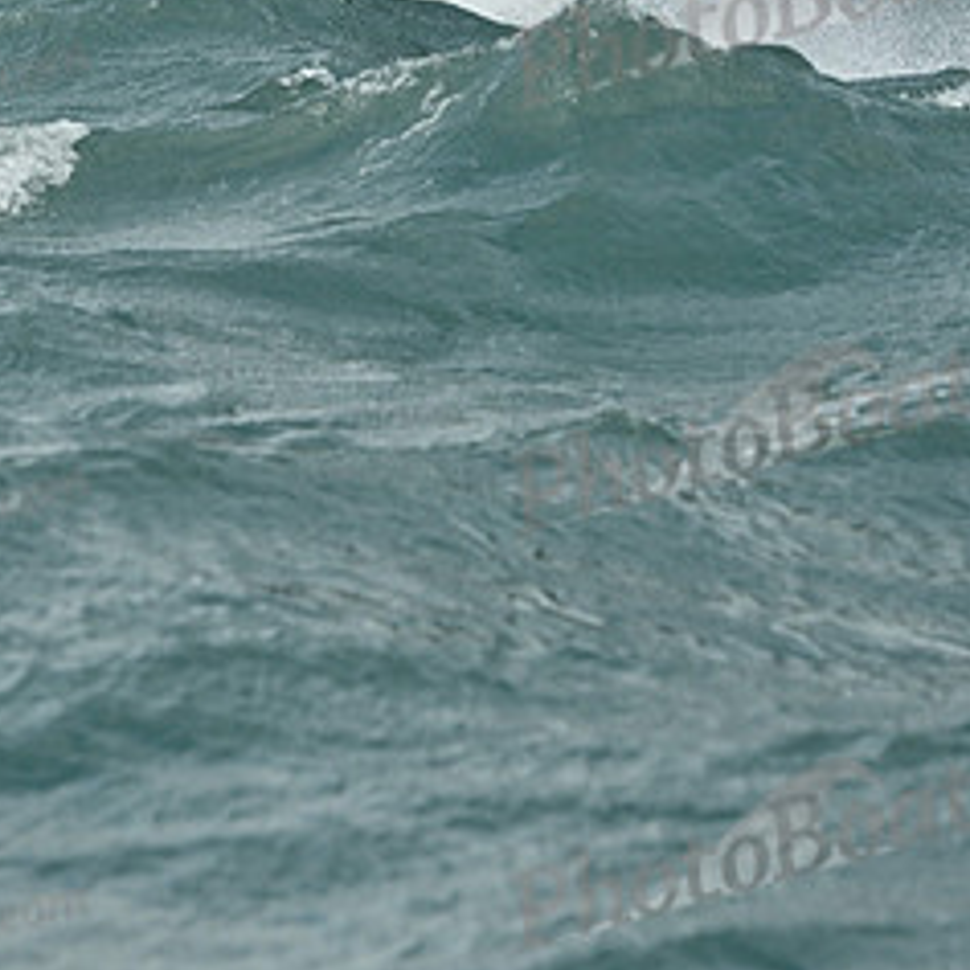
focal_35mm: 271
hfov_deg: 6.5
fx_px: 8592
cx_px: 303
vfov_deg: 6.5
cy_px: 272
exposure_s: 1/1250
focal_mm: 130
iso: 250
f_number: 9
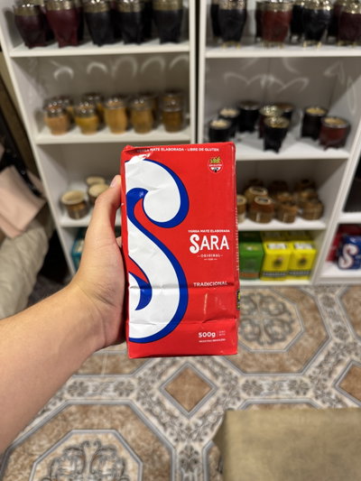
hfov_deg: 56.8
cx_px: 180
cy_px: 240
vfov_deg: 71.6
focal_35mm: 24
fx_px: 334
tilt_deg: -39.7
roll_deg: +2.3
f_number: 1.78
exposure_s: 1/100
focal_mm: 6.76
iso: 200
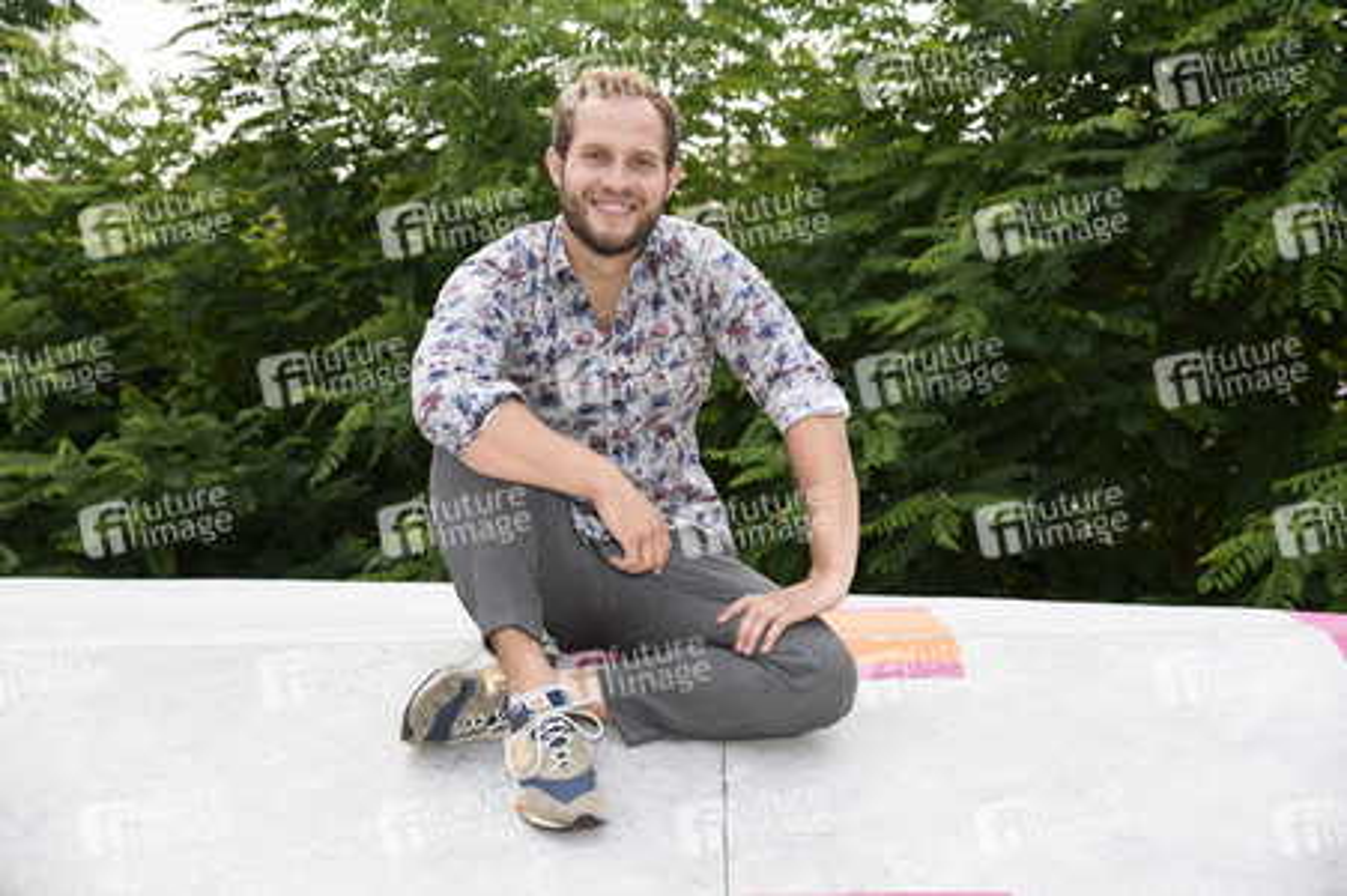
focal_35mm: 75
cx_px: 674
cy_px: 448
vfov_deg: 18.2
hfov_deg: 27.0
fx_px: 2804
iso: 1250
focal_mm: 75
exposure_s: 1/80
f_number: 6.3
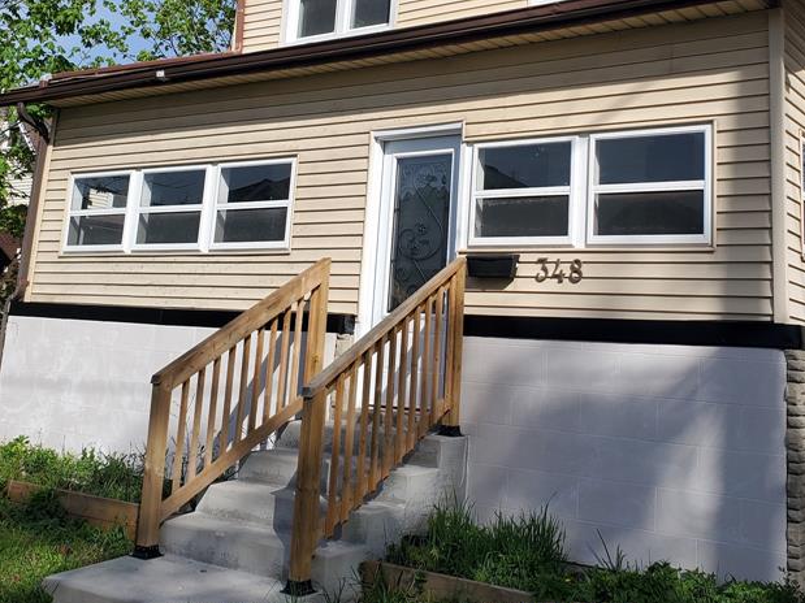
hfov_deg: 43.8
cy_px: 123
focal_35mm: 43
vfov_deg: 32.7
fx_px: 1000
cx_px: 436
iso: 50
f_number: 2.4
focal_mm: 4.3
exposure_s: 1/1909
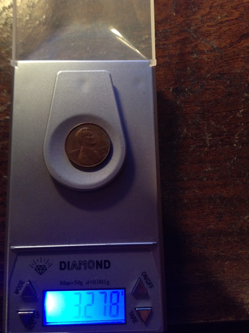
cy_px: 166
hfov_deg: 42.9
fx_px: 317
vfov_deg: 55.4
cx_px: 124
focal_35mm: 33
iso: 125
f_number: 2.4
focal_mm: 3.3
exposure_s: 1/24
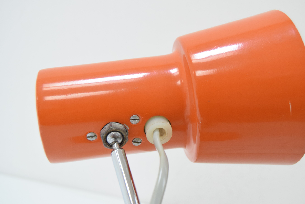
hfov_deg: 41.8
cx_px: 170
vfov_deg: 28.7
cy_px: 107
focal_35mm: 47
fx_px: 398
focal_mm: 28
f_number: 5
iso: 1600
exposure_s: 1/100
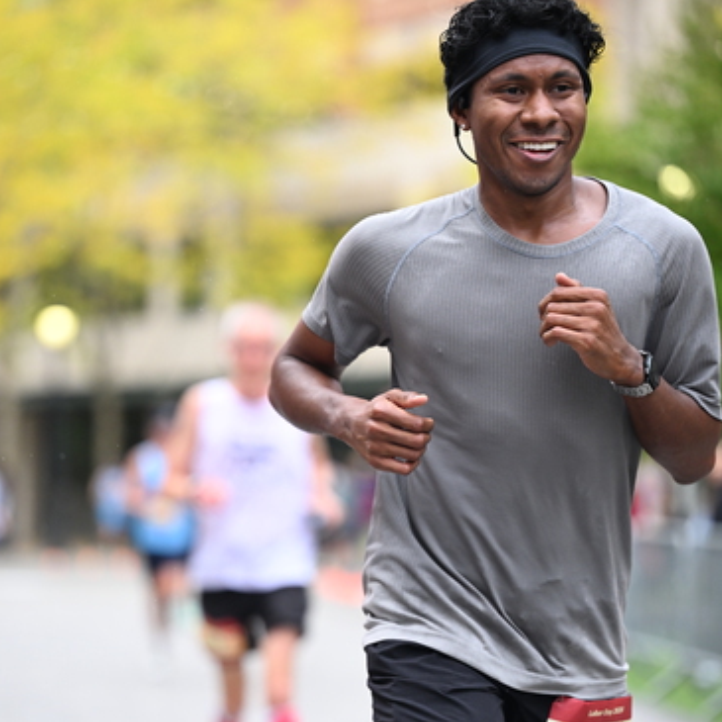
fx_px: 4082
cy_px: 437
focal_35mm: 173
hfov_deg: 10.1
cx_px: 361
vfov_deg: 10.1
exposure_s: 1/1600
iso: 1250
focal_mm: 135
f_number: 2.8
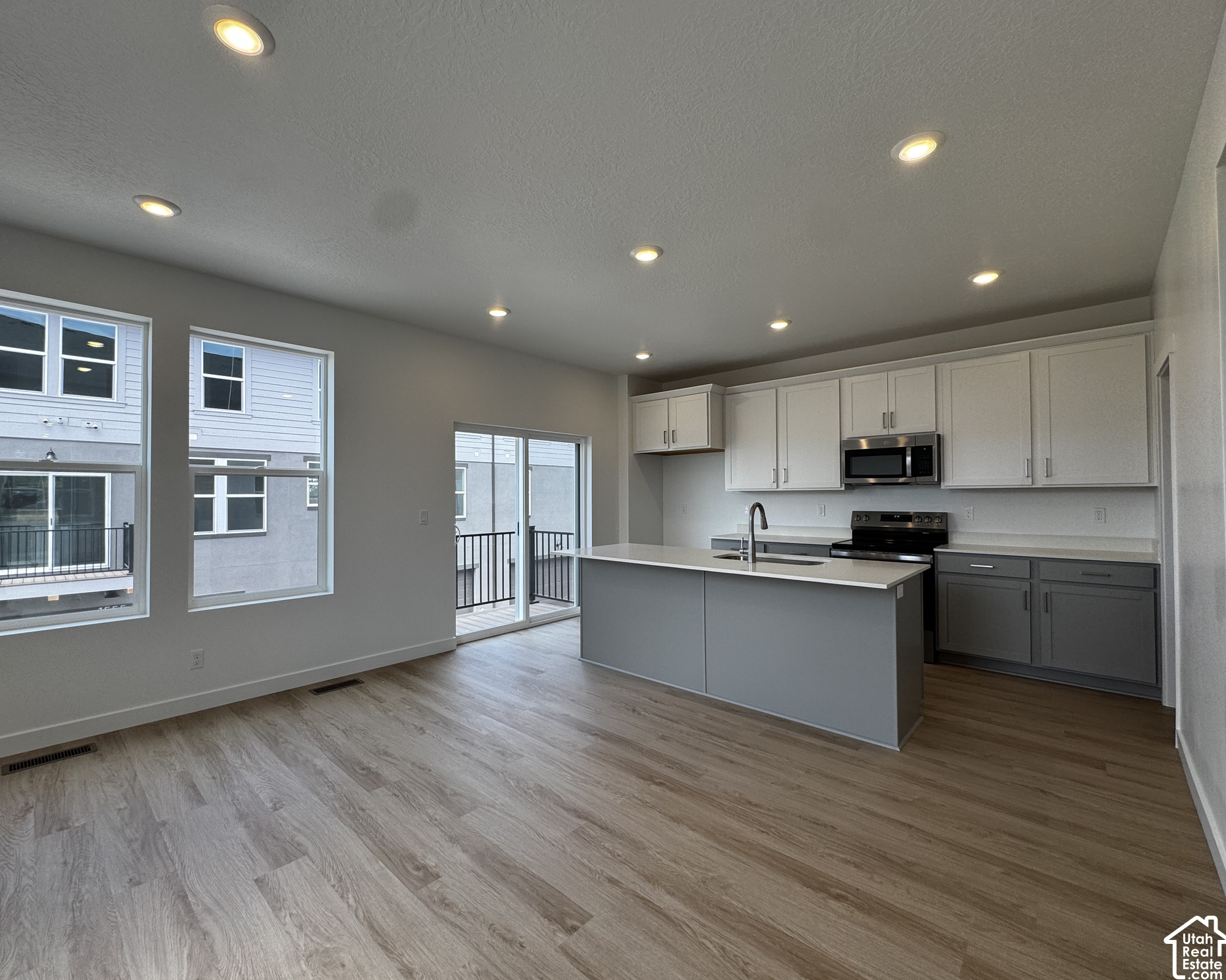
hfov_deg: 96.7
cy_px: 490
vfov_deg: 84.0
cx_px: 578
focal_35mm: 15
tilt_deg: +1.3
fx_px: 544
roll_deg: +0.5
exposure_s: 1/200
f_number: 2.2
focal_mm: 2.22
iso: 40
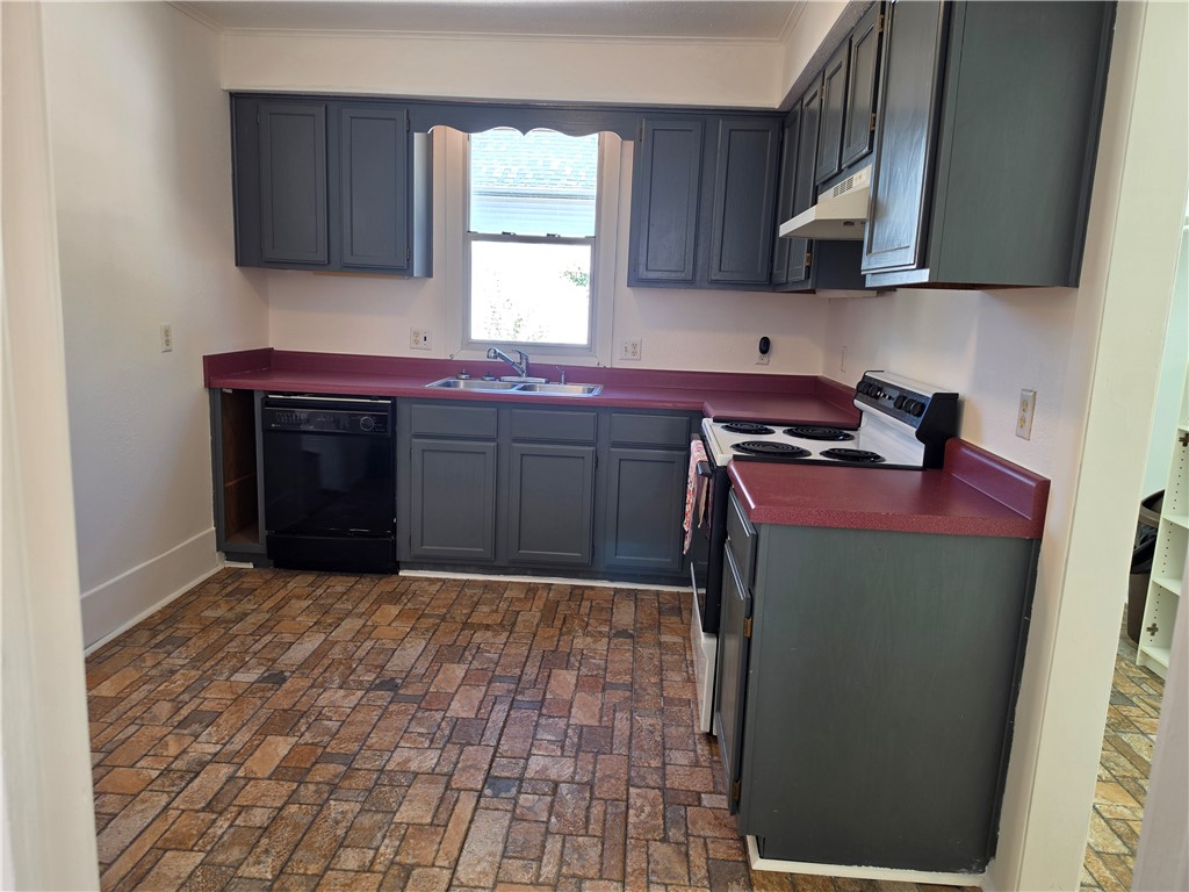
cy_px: 446
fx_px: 790
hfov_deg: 73.9
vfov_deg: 58.9
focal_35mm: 23
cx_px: 594
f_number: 1.4
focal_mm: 6.5
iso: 40
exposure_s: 1/120
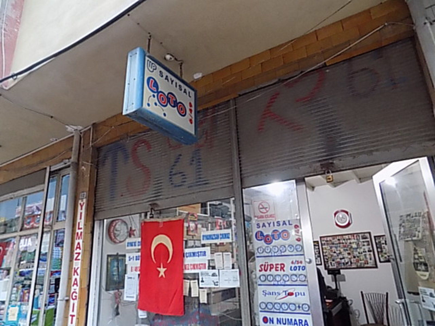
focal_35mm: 23
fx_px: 289
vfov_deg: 58.9
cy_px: 163
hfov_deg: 73.9
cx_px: 218
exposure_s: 1/15
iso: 400
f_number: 3.1
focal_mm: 4
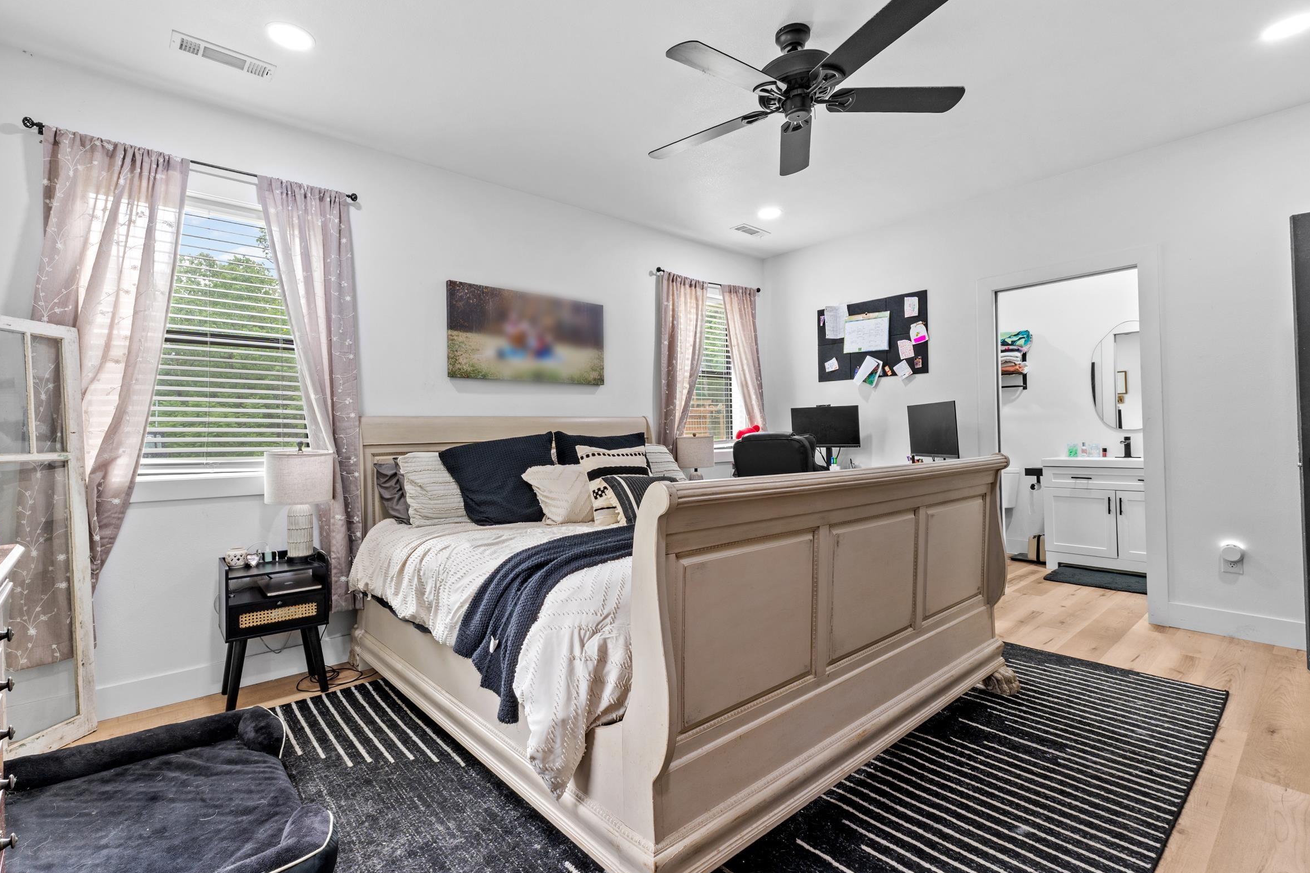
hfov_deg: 96.7
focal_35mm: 16
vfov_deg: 73.8
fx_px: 582
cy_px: 435
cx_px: 630
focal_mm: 10
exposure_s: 1/1.25
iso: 200
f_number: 9
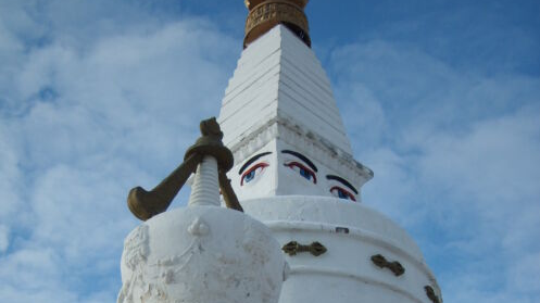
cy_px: 267
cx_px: 267
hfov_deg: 39.9
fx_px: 744
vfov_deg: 22.5
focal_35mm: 52
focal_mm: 5.8
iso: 50
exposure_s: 1/180
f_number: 7.1
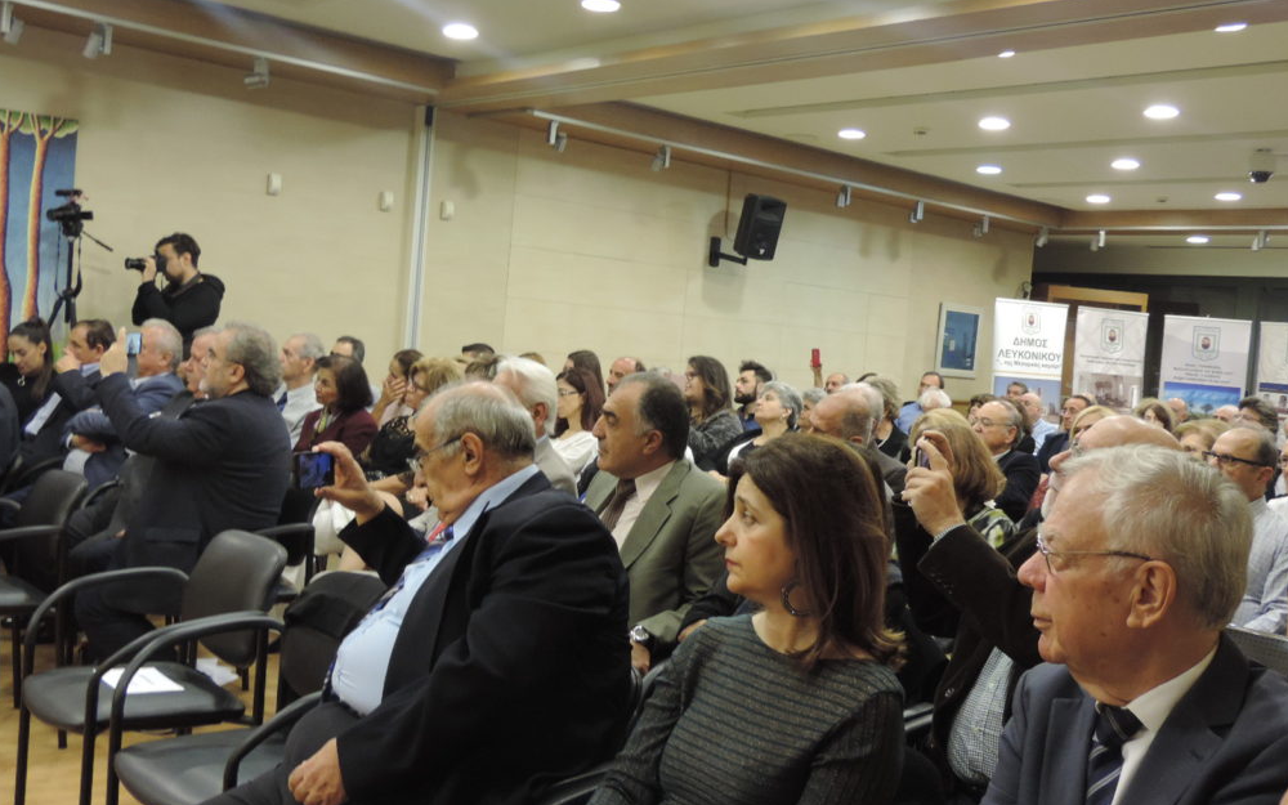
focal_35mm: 38
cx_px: 656
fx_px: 1334
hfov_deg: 51.5
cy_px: 377
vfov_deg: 33.6
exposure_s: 1/20
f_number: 3.3
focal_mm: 6.2
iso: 400
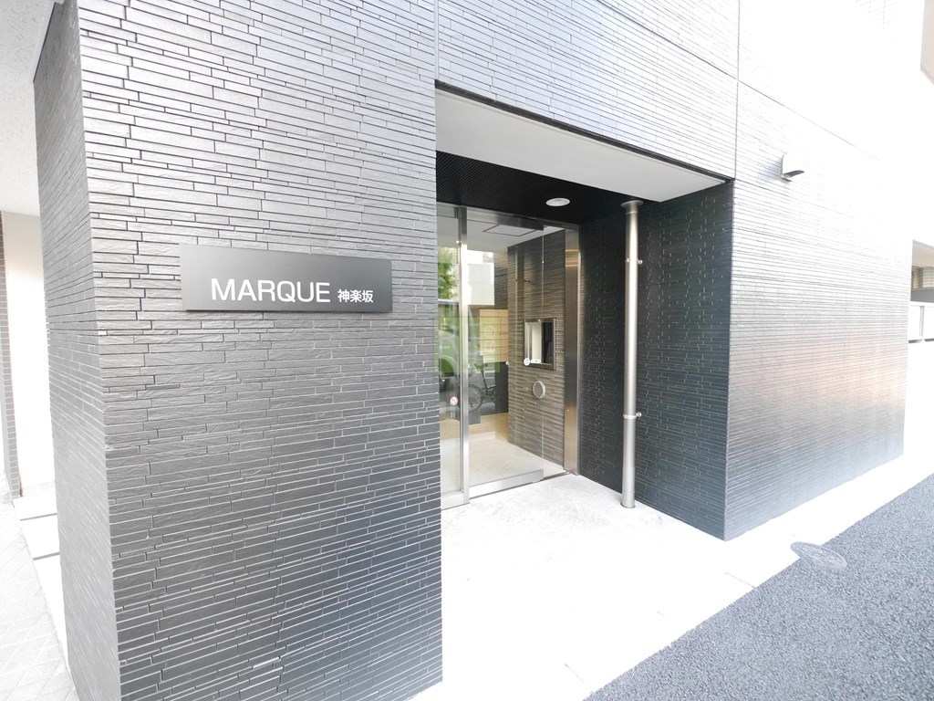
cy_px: 350
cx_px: 467
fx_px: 378
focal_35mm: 14
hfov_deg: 102.1
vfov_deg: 85.7
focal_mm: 7
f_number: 4
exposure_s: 1/125
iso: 2000
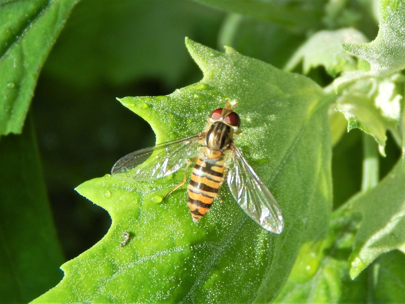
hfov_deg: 10.9
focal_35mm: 182
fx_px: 2130
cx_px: 202
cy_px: 152
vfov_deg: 8.2
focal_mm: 32.8
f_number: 5.3
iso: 125
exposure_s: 1/80
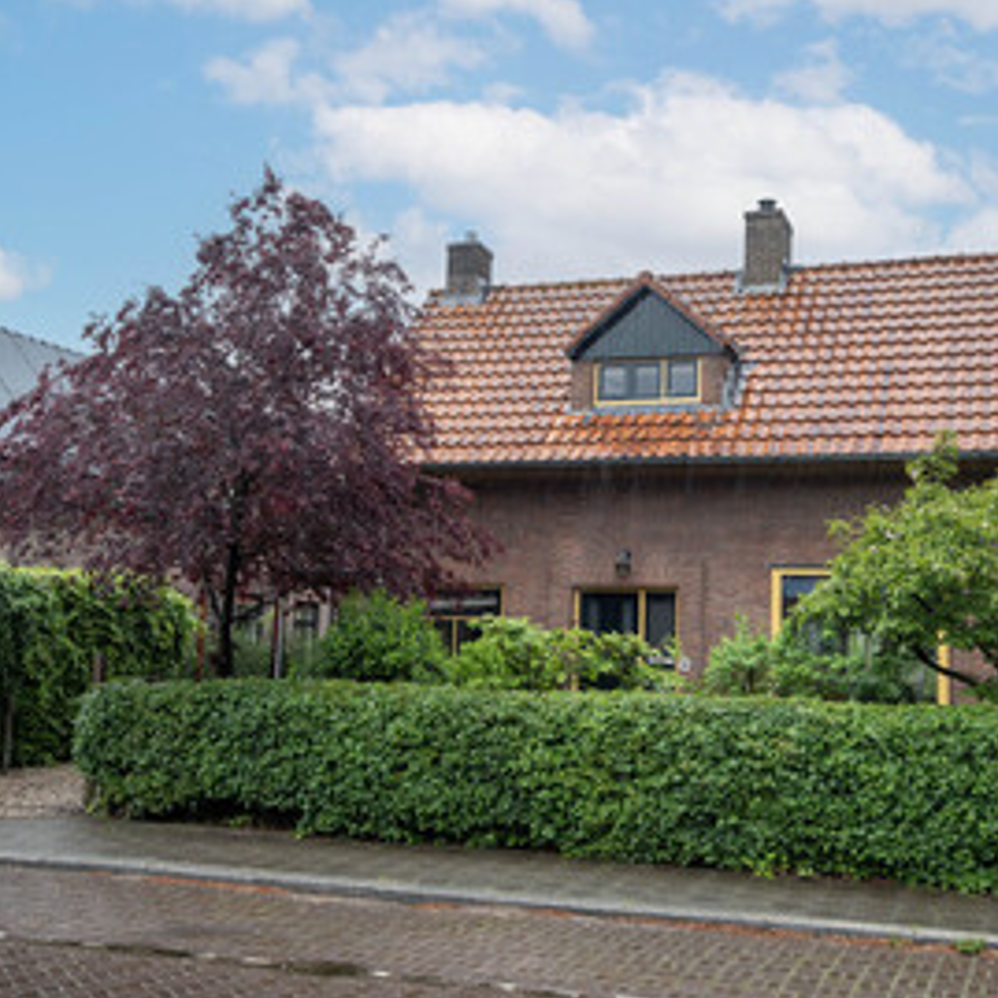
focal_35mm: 39
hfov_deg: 42.6
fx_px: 1272
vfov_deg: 42.8
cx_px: 605
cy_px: 499
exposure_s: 1/125
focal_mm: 30
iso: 400
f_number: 5.6
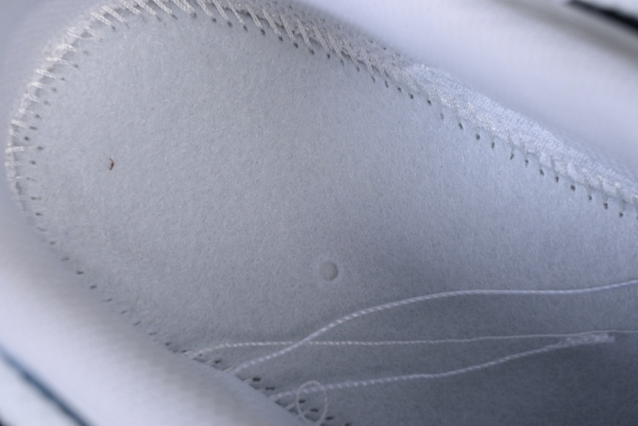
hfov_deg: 26.6
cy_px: 213
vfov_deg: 18.0
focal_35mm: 76
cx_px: 318
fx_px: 1347
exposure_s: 1/100
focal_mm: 50
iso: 160
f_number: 7.1
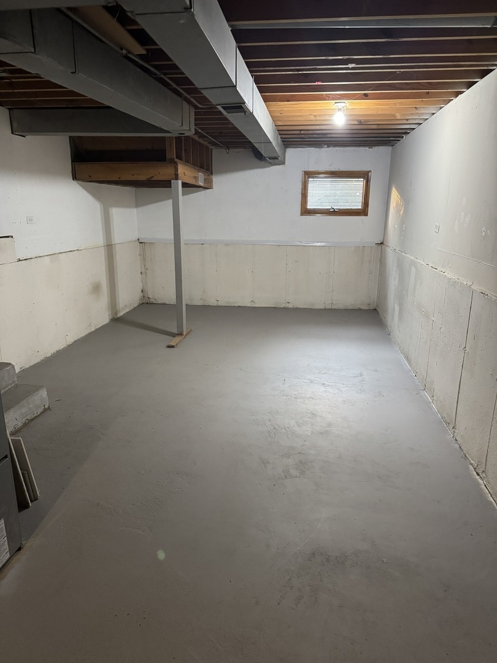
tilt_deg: -13.6
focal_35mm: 24
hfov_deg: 56.8
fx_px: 459
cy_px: 332
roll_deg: +0.3
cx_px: 248
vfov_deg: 71.6
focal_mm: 6.76
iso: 640
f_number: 1.78
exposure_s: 1/60
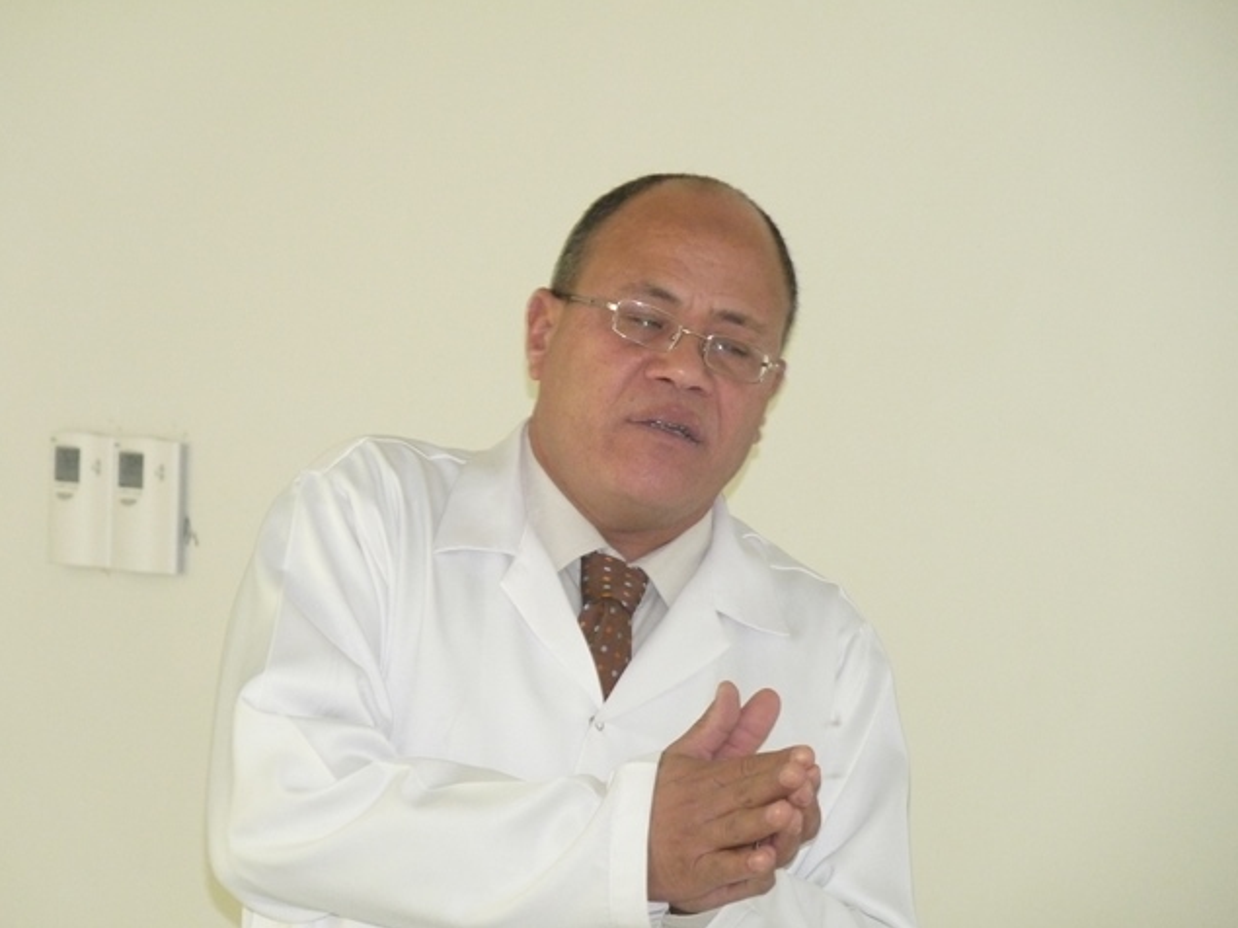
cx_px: 620
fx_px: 9511
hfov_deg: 7.4
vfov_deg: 5.6
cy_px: 464
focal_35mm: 266
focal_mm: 47
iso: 500
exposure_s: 1/60
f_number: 3.7
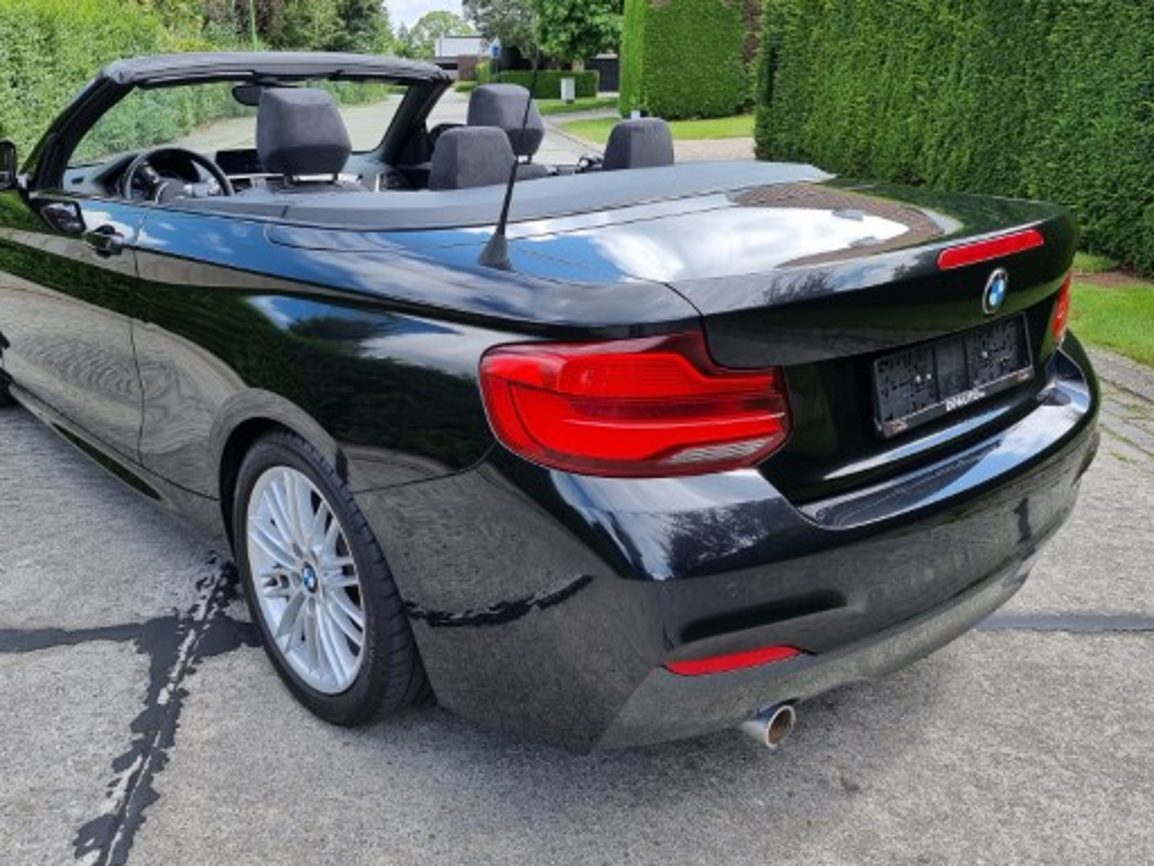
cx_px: 498
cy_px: 431
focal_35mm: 30
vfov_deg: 46.8
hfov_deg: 59.7
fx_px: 1000
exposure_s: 1/314
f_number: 1.8
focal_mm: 6.7
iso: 50
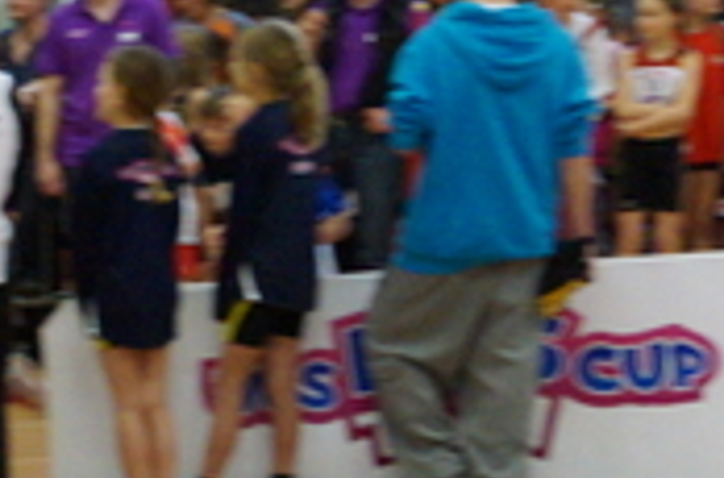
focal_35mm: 257
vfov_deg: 5.3
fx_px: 5146
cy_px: 705
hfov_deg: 7.9
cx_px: -312
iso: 3200
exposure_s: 1/160
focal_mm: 55
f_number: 5
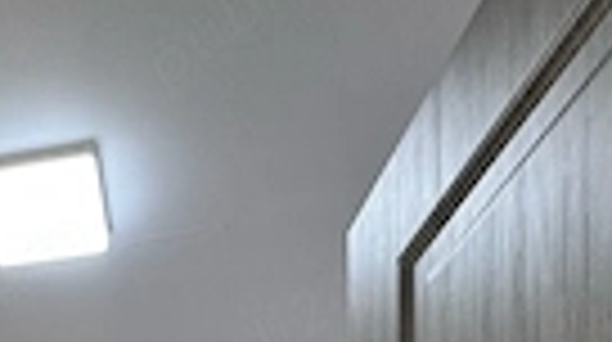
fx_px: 729
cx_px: 32
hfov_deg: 41.0
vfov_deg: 16.9
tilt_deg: -1.0
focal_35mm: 45
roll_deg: +0.3
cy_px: 734
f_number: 2.2
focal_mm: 2.22
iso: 125
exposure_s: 1/100
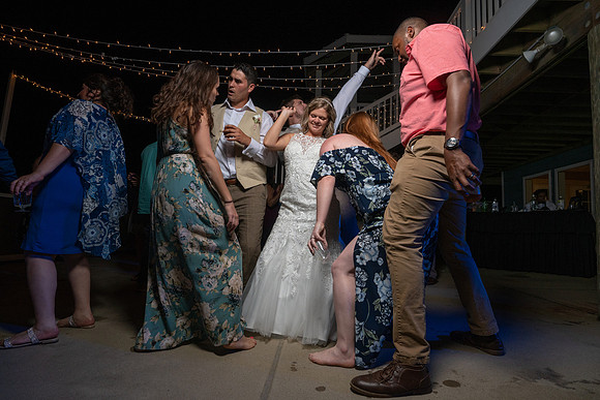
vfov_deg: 66.7
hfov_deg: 89.2
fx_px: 304
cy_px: 208
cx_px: 304
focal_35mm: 18
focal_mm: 17
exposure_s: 1/250
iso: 2000
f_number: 5.6
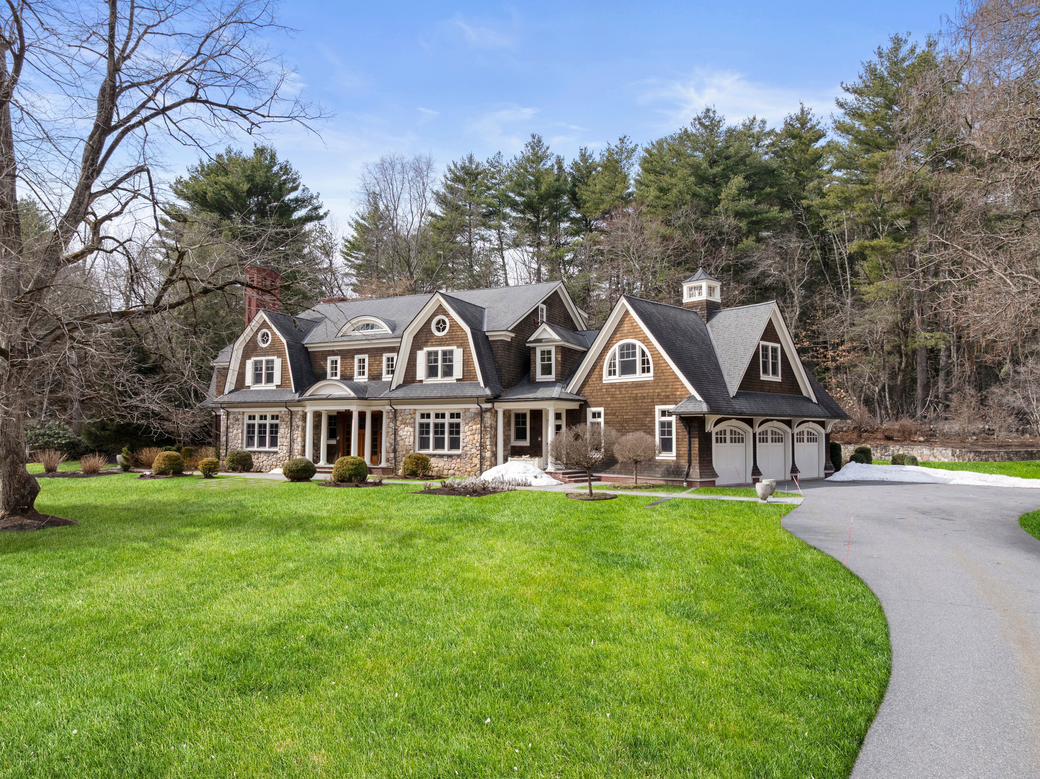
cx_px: 520
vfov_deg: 56.8
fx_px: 721
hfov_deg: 71.6
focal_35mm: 24
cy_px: 390
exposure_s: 1/2000
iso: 140
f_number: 2.8
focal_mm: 12.29
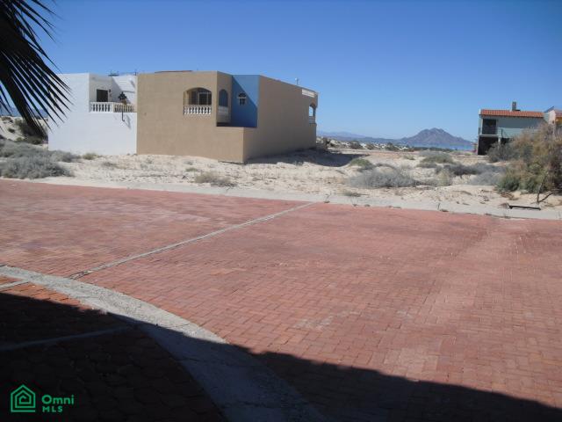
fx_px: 584
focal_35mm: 36
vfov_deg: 39.7
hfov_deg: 51.4
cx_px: 281
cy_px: 211
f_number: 7.8
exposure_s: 1/200
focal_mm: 6.3
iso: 64
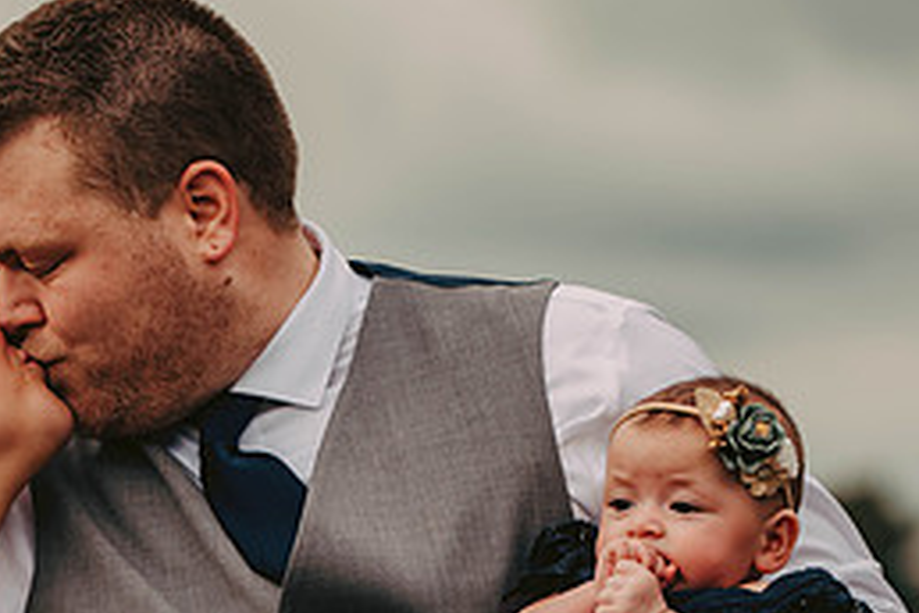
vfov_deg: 5.3
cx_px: 217
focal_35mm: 261
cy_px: 622
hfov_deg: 7.9
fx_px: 6662
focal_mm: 116
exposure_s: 1/1600
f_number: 2.8
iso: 200
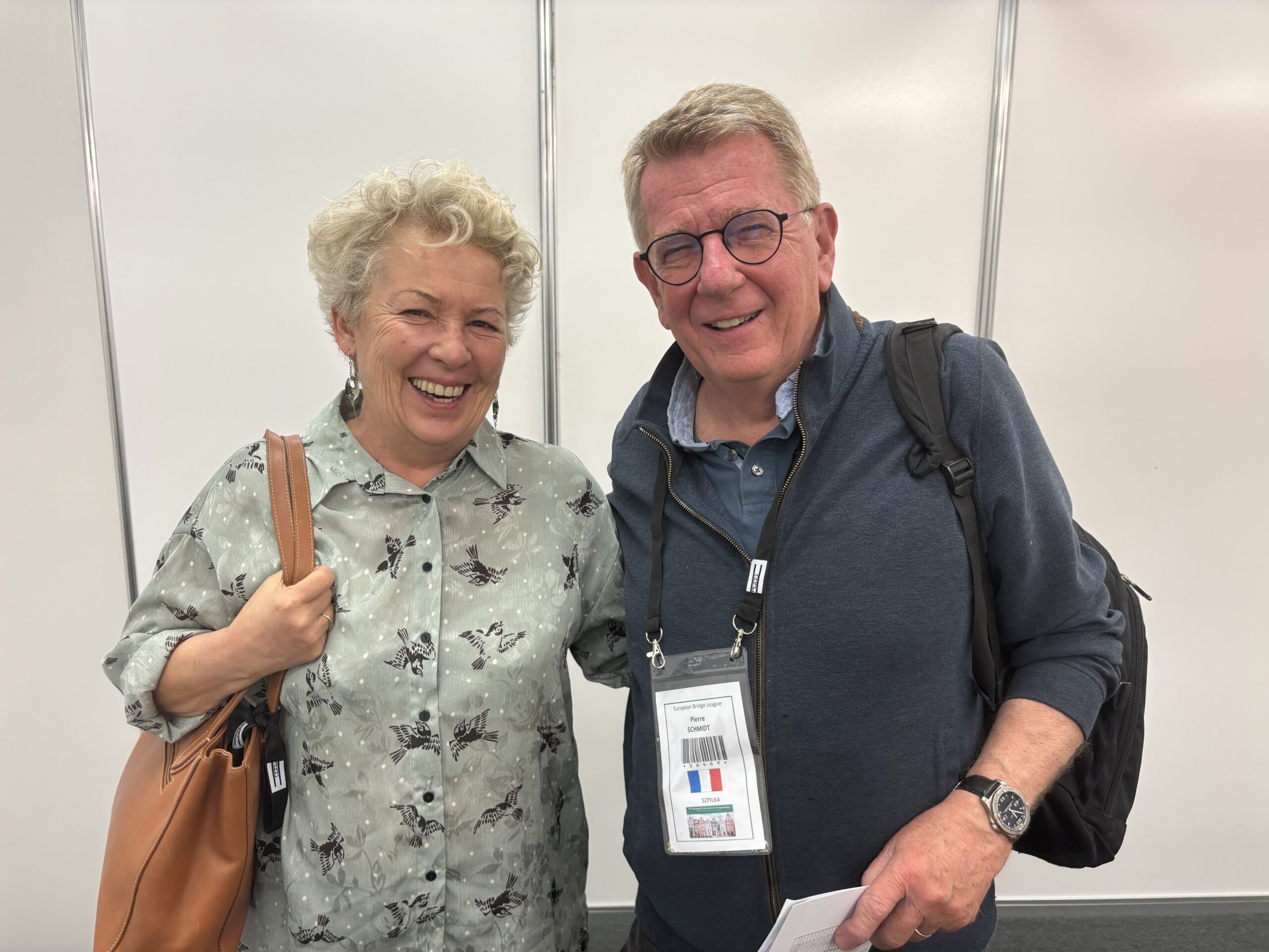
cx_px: 634
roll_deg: +0.5
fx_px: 953
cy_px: 476
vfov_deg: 53.1
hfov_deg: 67.3
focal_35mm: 26
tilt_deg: -11.8
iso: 100
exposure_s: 1/100
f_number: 1.6
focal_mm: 5.96
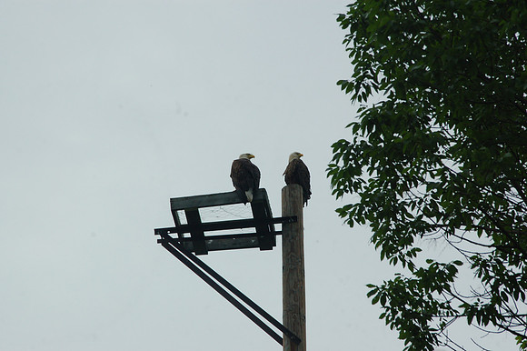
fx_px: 4389
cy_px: 176
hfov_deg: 6.9
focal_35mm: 300
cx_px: 264
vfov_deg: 4.6
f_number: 9
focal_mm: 200
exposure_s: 1/500
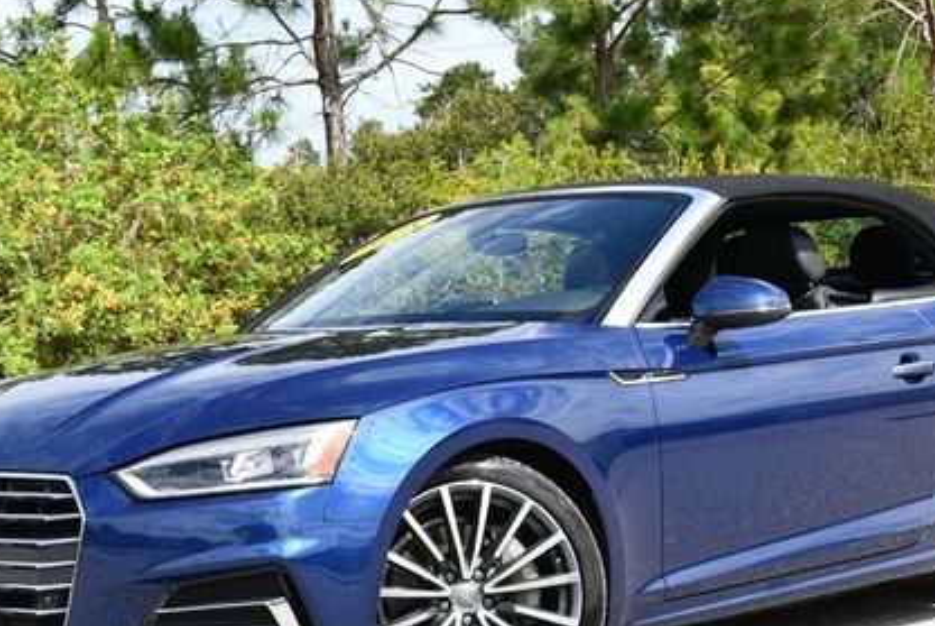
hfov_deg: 23.6
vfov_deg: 15.9
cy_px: 323
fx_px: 2236
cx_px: 502
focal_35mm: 86
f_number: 8
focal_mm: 28
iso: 180
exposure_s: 1/250
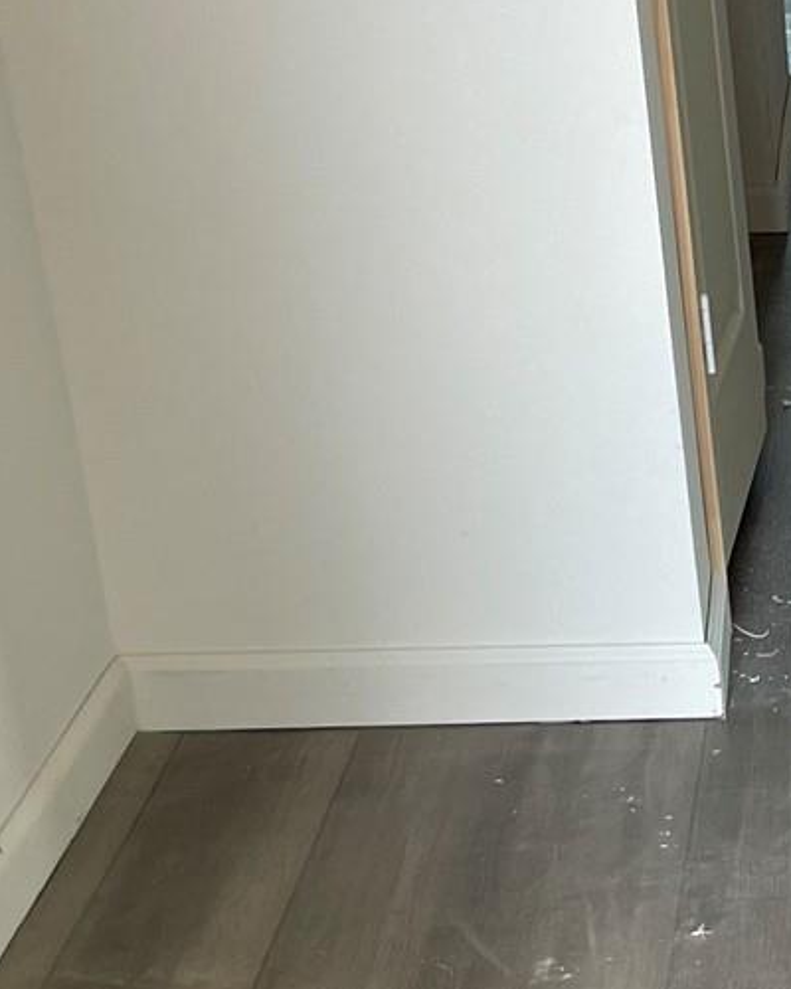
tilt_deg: -24.7
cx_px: 1544
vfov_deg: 18.1
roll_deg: -1.6
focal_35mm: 104
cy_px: 908
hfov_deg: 13.0
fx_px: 3043
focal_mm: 4.2
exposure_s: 1/121
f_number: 1.6
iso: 80
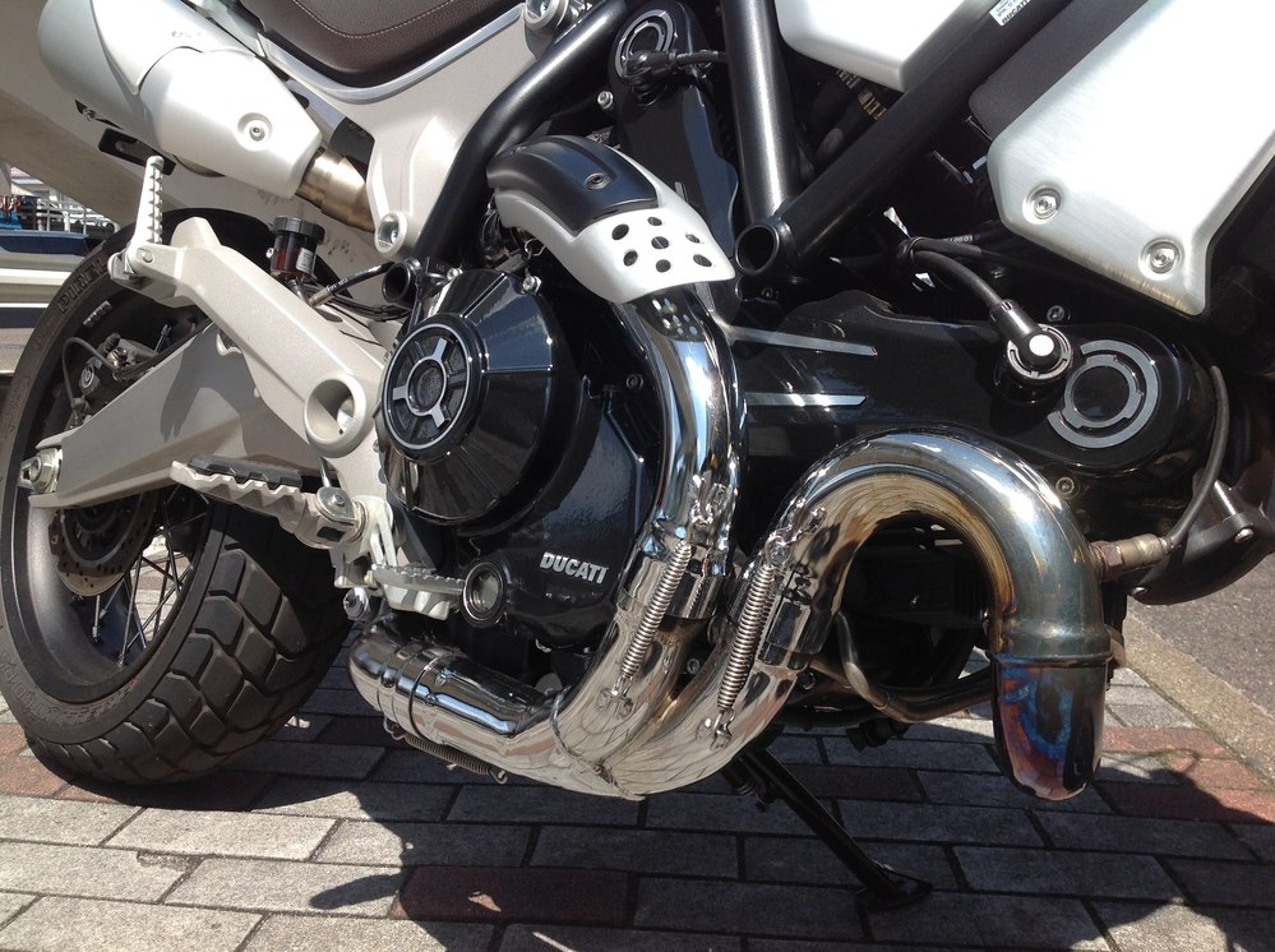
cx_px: 638
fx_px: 1287
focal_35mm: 35
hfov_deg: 52.7
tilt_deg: -8.5
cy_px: 476
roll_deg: -2.8
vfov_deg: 40.6
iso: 50
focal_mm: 4.28
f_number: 2.4
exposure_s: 1/1008
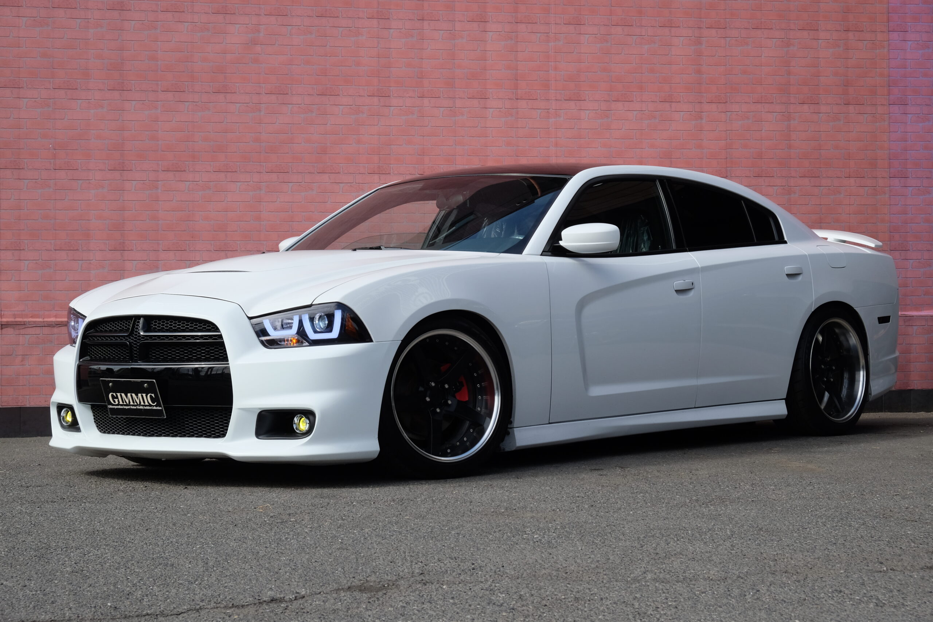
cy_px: 311
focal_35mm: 83
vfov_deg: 16.5
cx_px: 466
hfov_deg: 24.5
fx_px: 2151
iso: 400
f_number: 9
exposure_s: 1/400
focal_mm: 55
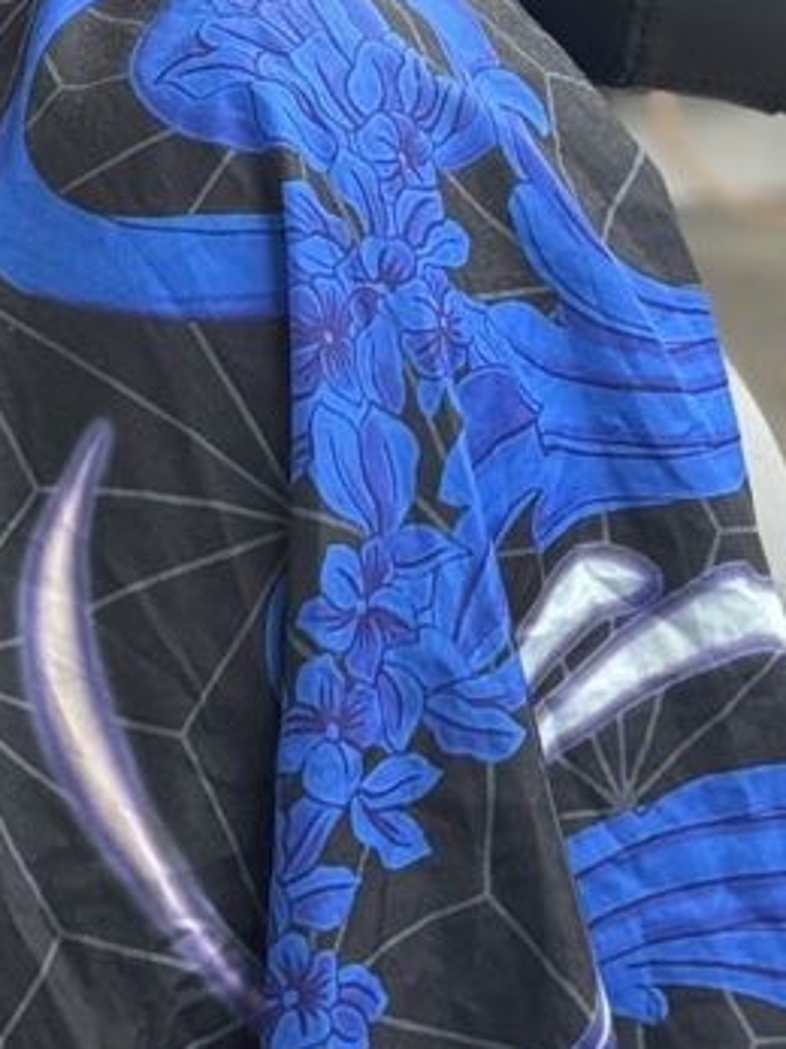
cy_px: 0
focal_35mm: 166
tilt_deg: -8.6
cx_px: -103
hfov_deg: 8.9
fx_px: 5029
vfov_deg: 11.8
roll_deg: +0.3
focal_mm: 6.76
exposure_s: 1/60
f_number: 1.78
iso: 80
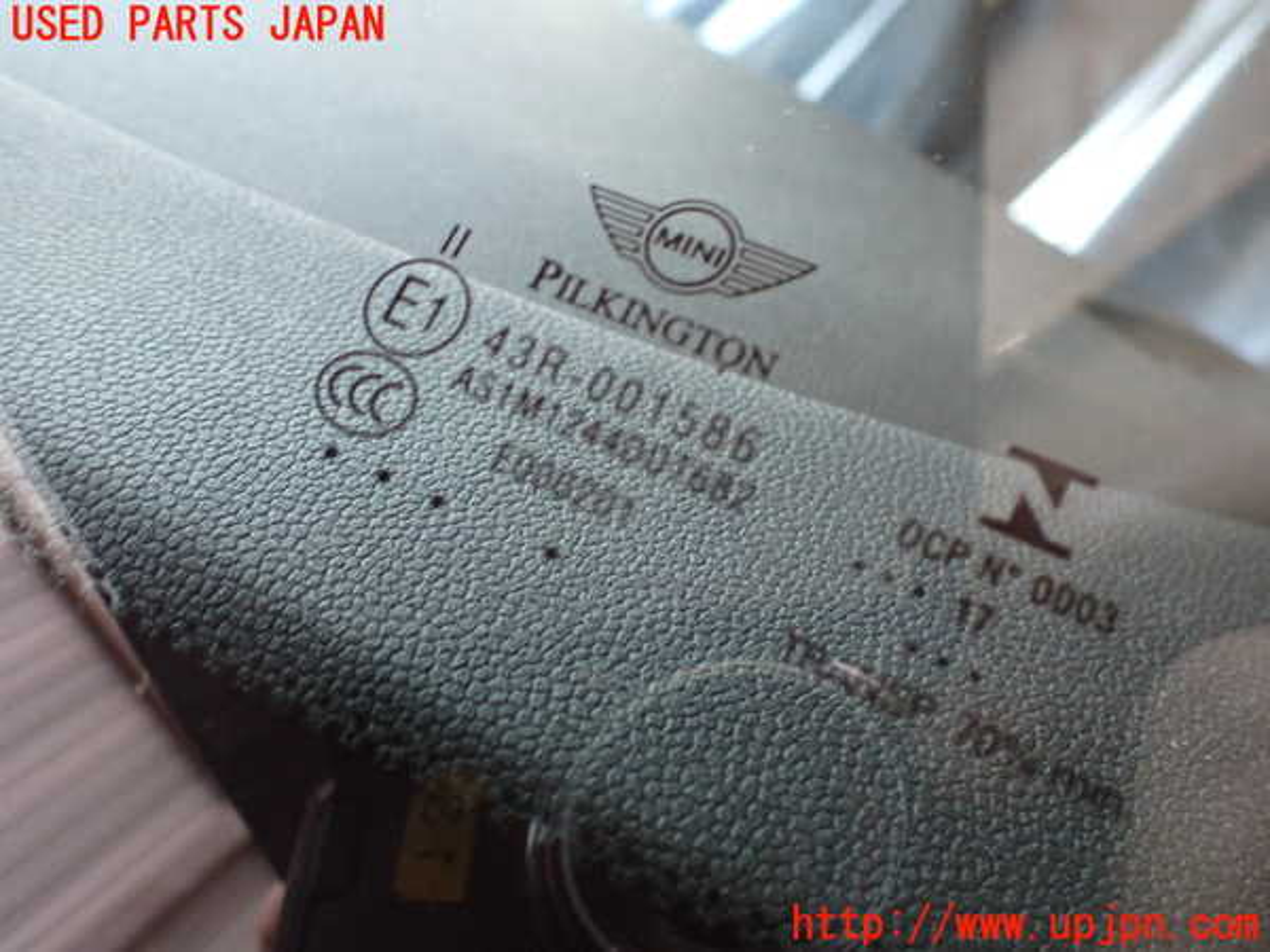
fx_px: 1101
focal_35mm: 30
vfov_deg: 46.8
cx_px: 635
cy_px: 476
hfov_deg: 60.0
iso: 800
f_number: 2.3
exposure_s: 1/100
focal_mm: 5.4
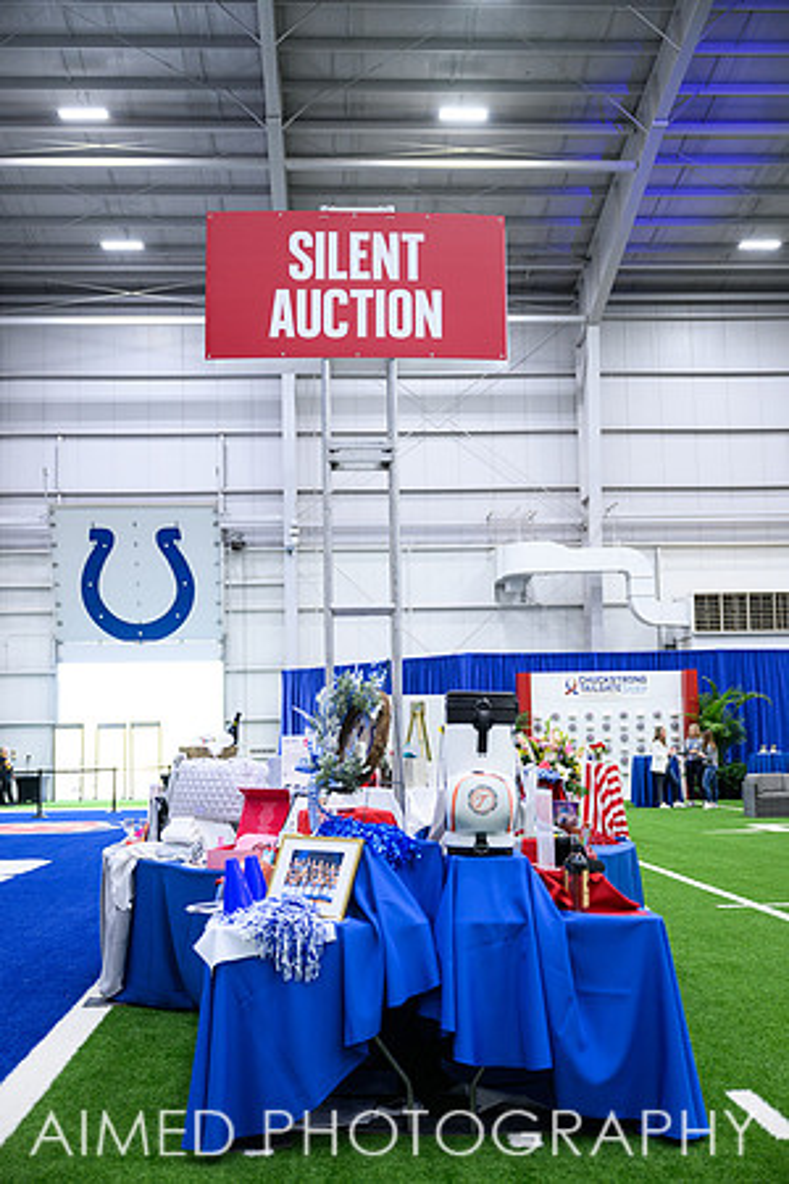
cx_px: 394
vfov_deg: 48.5
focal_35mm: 40
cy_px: 592
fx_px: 1315
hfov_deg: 33.4
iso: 1250
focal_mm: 40
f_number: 2.8
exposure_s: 1/200
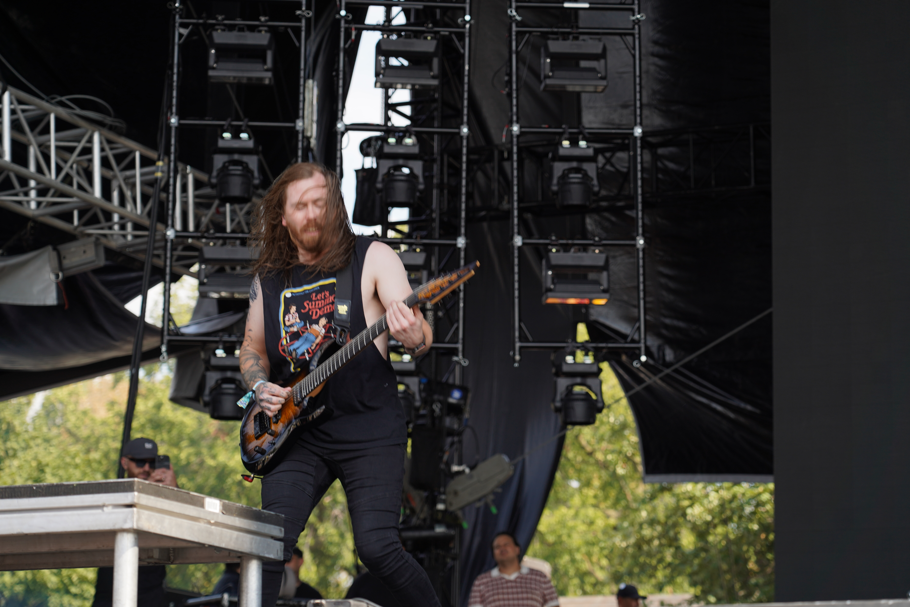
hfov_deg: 19.5
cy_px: 304
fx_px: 2654
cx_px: 455
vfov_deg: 13.0
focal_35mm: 105
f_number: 5.6
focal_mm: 105
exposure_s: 1/200
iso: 100
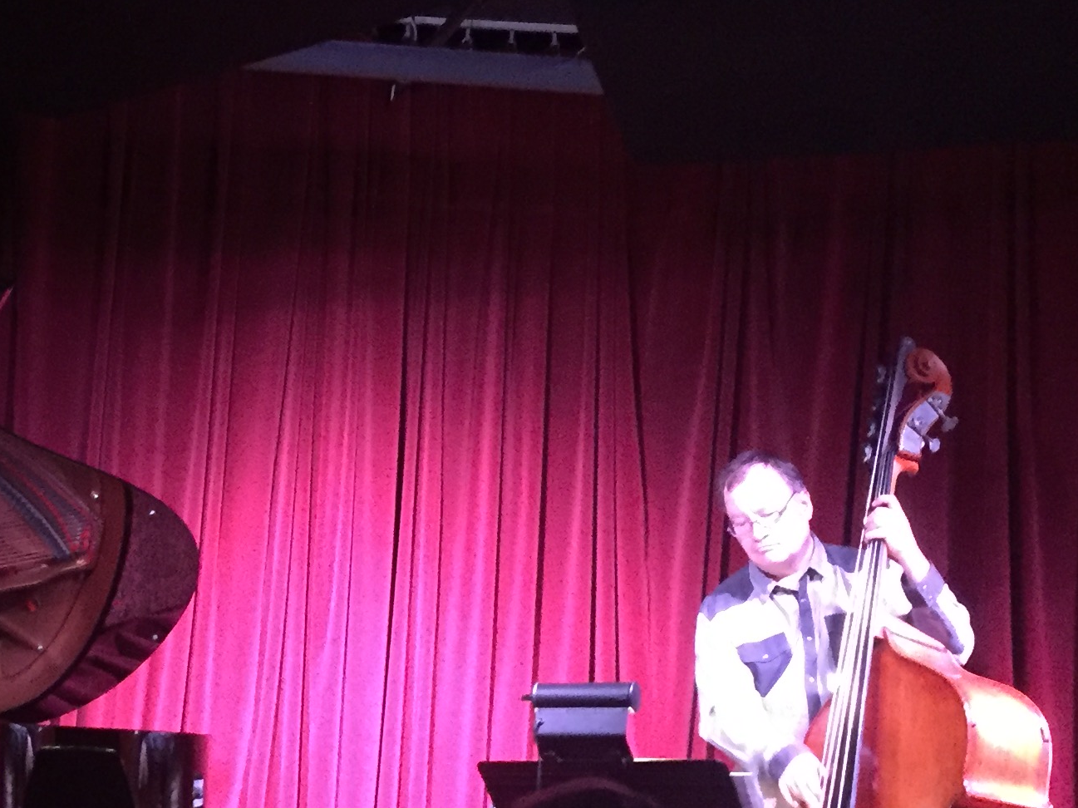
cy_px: 683
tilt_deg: +1.9
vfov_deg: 19.9
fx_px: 2273
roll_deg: -3.0
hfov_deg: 25.6
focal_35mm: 73
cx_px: 48
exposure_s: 1/15
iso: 800
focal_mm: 4.15
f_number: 2.2
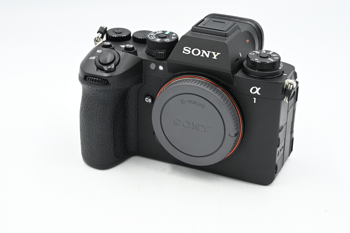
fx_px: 729
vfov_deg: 18.2
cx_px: 190
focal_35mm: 75
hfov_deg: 27.0
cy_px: 110
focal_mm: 69
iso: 100
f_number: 14
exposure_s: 1/10
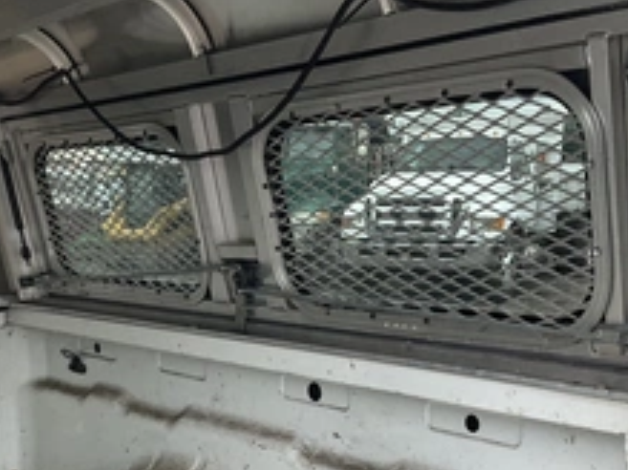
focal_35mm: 53
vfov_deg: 26.8
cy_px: 401
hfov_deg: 36.2
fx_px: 961
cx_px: 315
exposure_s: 1/375
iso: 25
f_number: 1.8
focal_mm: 3
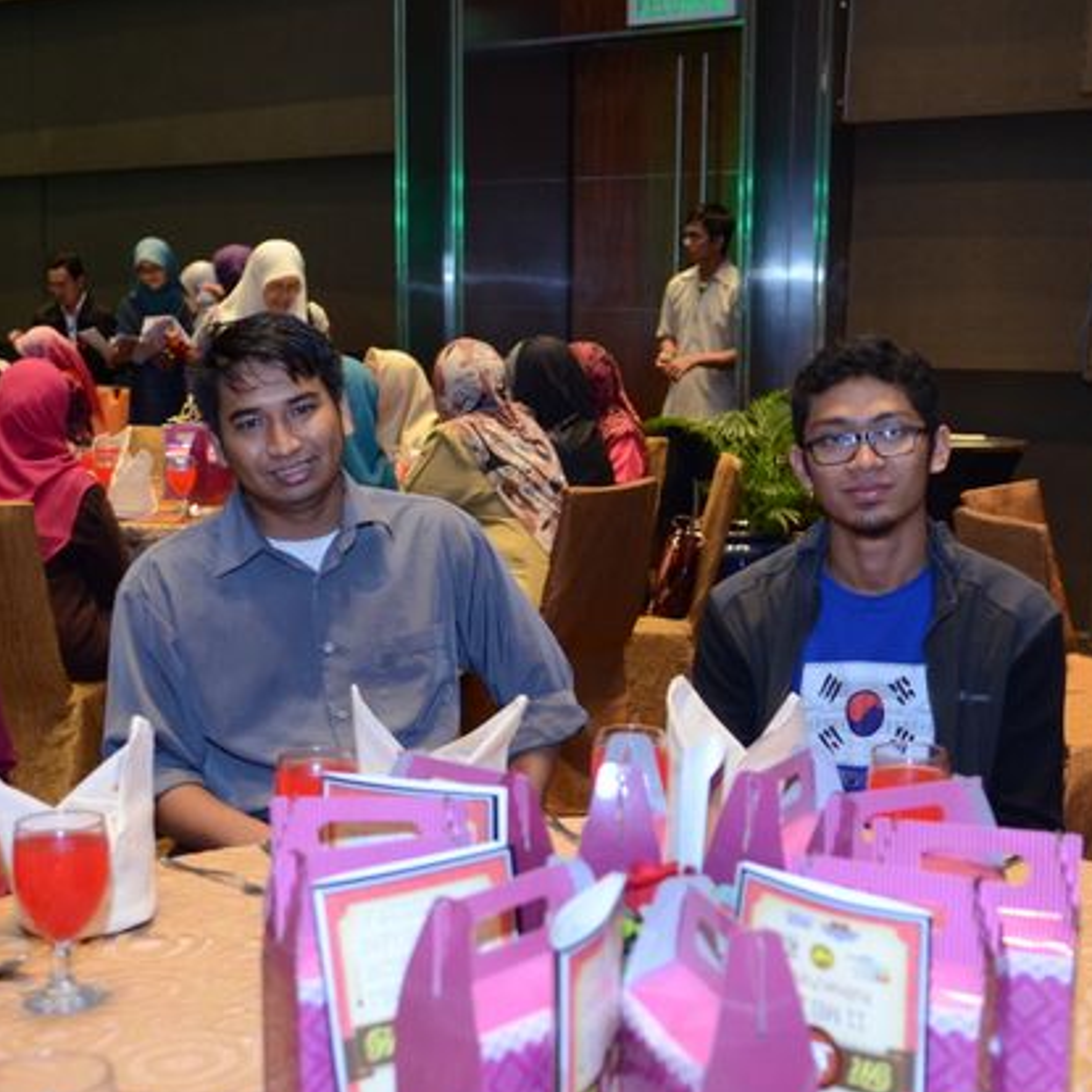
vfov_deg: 31.6
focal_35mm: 54
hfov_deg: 31.6
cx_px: 582
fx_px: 1927
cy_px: 603
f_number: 2.8
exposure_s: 1/60
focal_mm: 22
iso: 1250
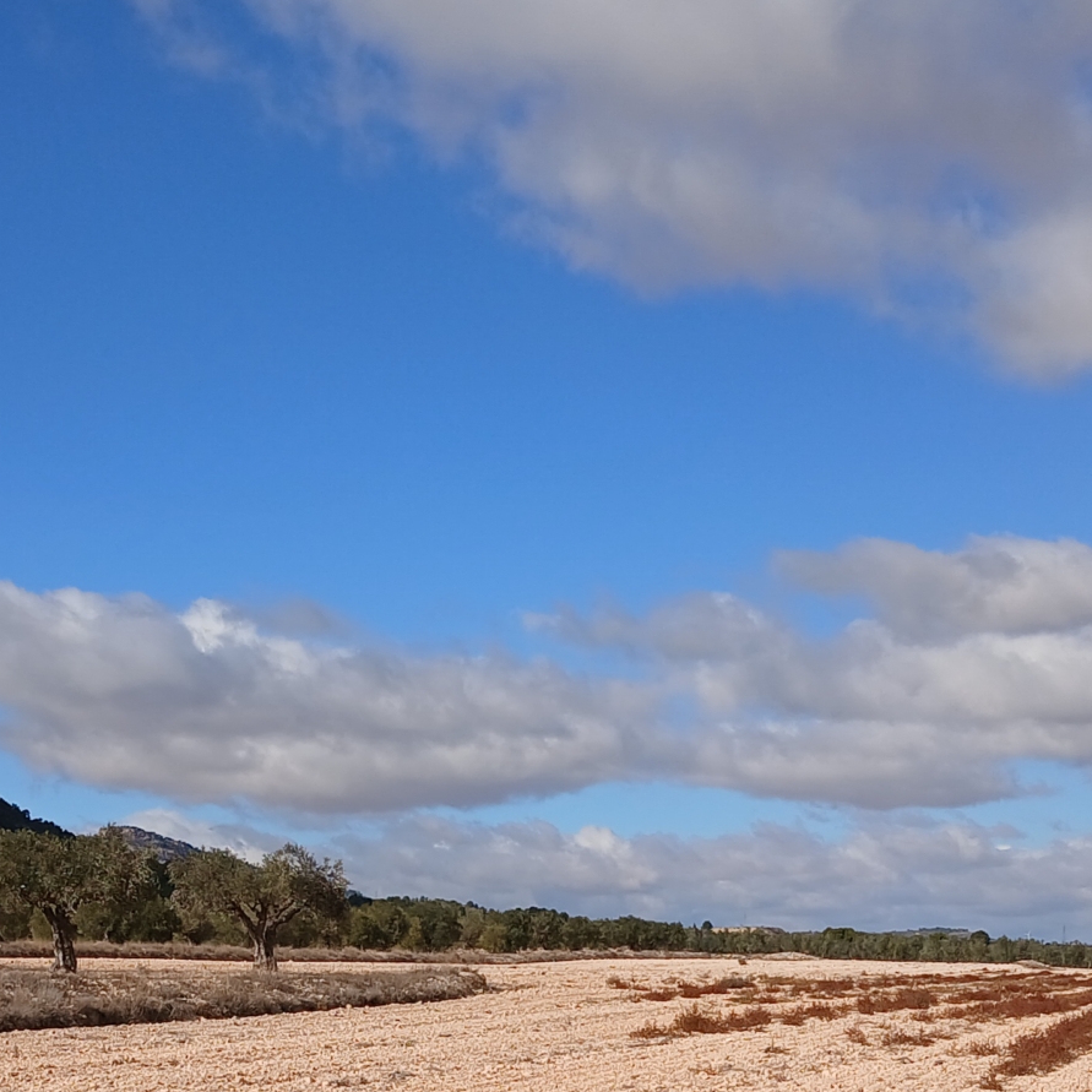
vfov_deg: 24.7
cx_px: 462
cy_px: 1126
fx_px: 2356
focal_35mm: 66
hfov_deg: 26.1
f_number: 1.8
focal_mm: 3.98
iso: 20
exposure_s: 1/1203
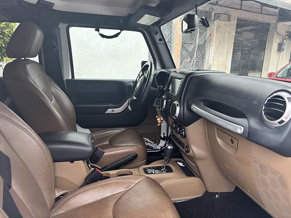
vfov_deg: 53.1
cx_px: 146
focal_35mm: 26
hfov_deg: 67.3
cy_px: 109
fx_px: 219
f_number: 1.6
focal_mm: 5.96
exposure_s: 1/158
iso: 40
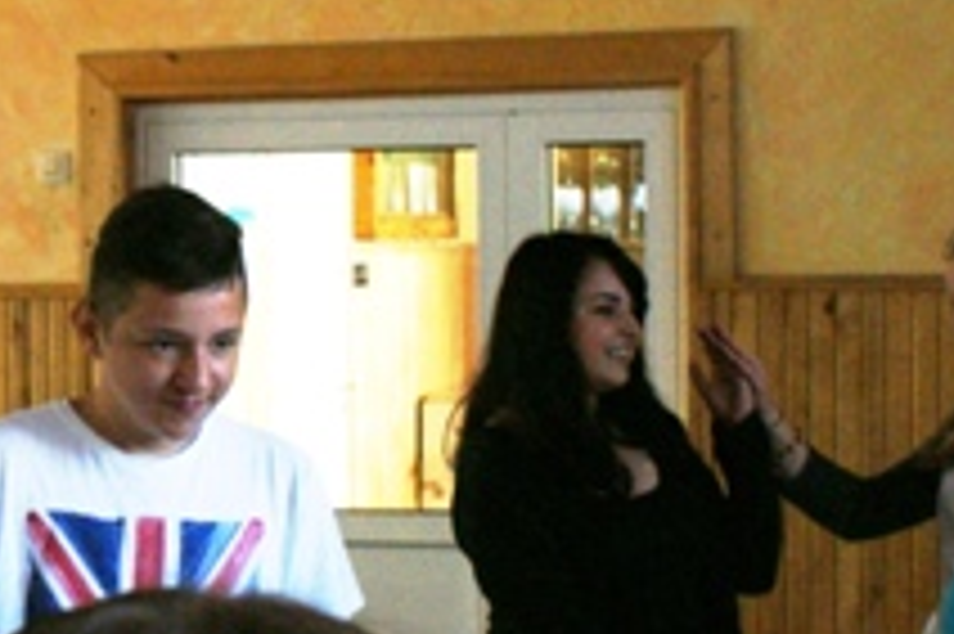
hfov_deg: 17.1
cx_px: 58
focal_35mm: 118
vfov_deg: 11.6
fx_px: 3124
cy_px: 382
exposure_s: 1/60
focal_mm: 26
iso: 400
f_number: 5.6
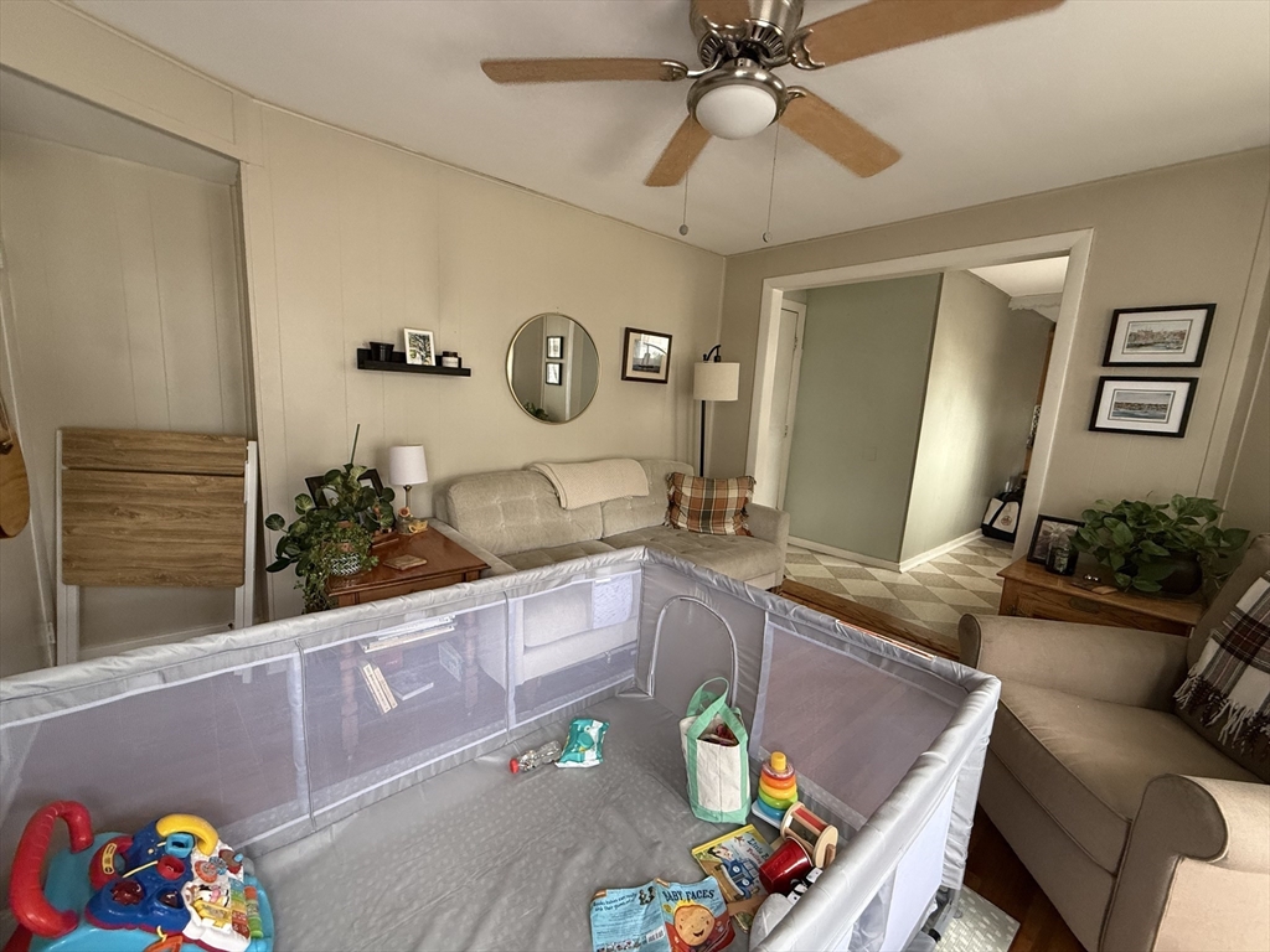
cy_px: 476
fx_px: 514
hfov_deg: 102.1
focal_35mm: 14
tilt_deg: -9.2
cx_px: 635
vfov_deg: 85.7
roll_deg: -3.8
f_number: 2.2
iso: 400
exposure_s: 1/90
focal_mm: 2.22
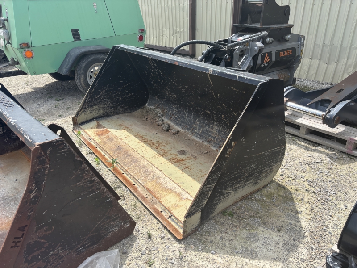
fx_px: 268
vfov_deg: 53.1
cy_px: 134
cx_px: 178
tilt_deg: -26.7
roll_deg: +0.8
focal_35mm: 26
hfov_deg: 67.3
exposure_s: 1/1522
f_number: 1.6
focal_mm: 5.96
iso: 50
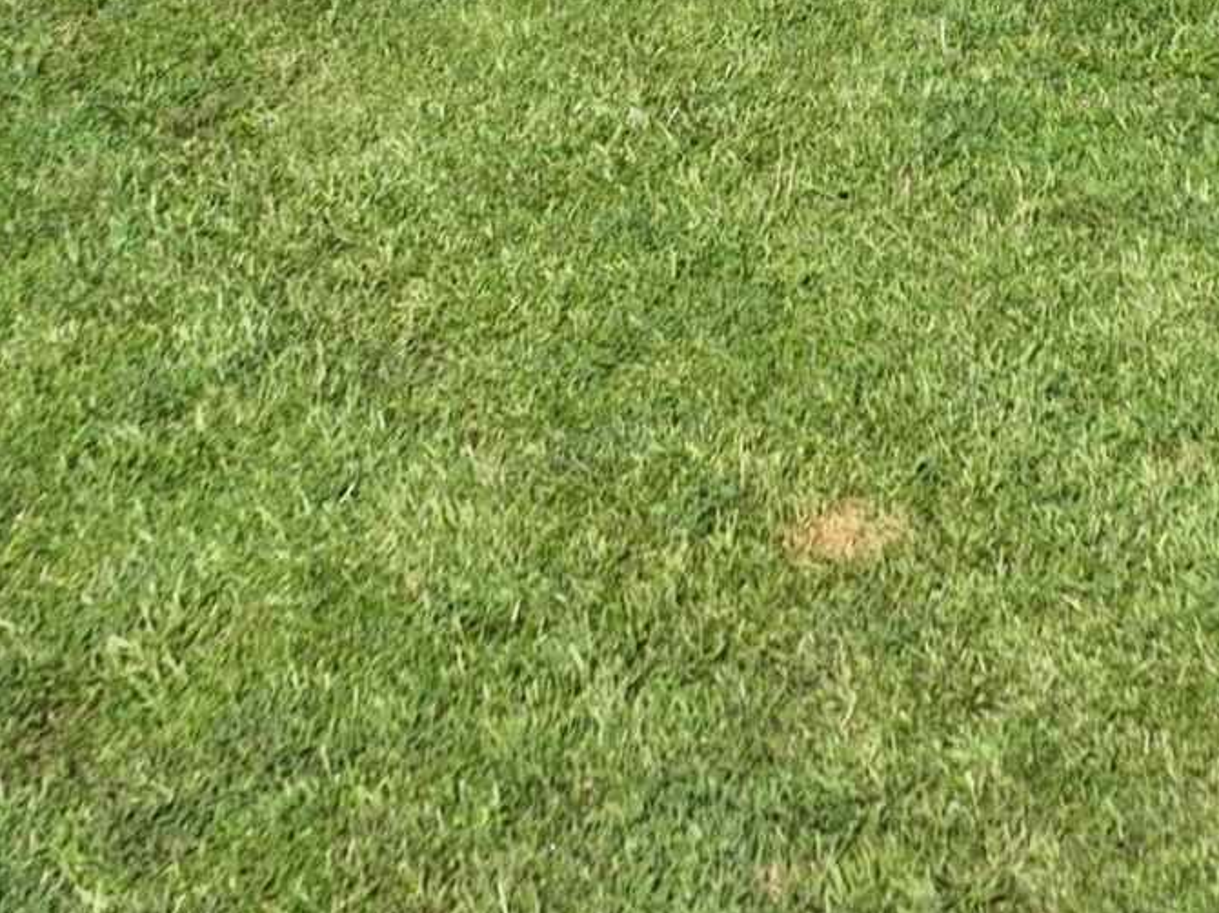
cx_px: 1059
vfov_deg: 12.6
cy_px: -565
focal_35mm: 110
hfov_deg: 17.7
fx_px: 3872
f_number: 2.8
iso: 100
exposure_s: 1/1250
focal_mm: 12.29
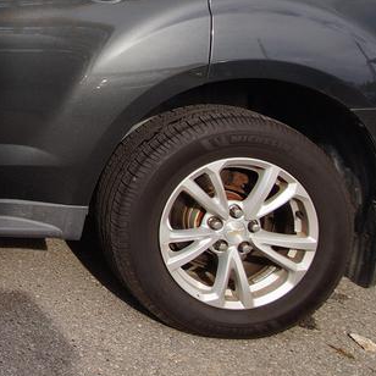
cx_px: -201
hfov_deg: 24.4
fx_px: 651
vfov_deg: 29.8
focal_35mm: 53
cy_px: -10
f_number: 8
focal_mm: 10
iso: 100
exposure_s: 1/125
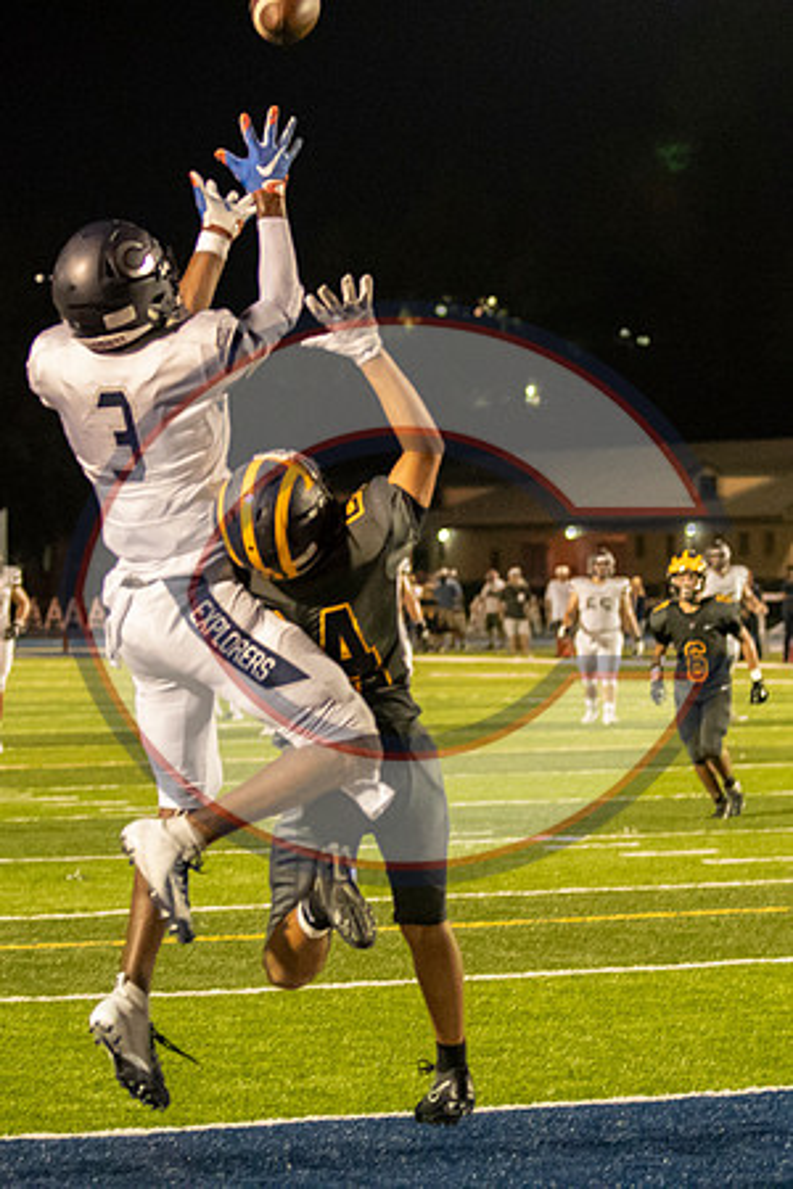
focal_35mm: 158
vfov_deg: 13.0
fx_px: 5204
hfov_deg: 8.7
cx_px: 432
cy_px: 594
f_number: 2.8
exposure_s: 1/1000
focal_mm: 70
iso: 10000
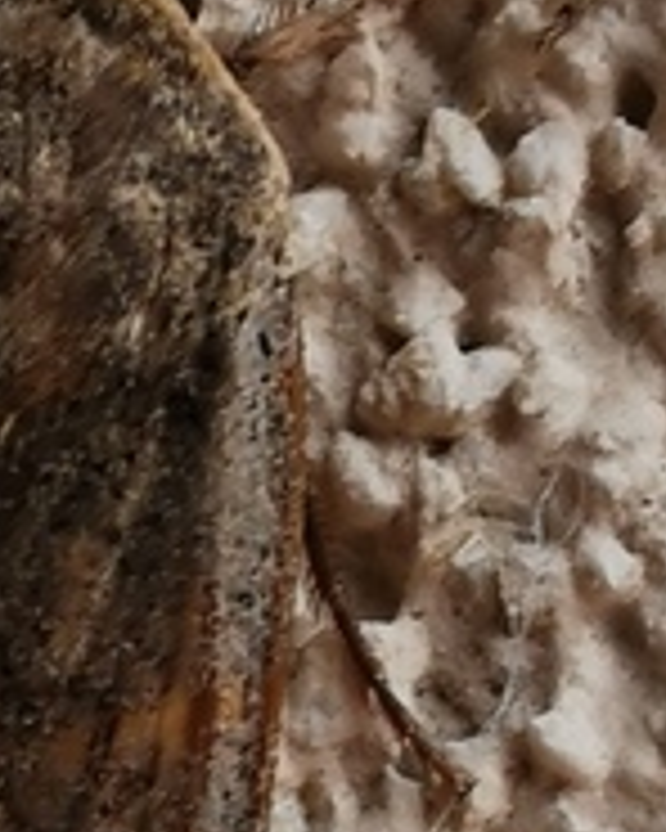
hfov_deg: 17.0
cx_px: -32
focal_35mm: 88
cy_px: 819
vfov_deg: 21.0
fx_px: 2168
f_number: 2.2
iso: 50
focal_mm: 2.35
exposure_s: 1/152
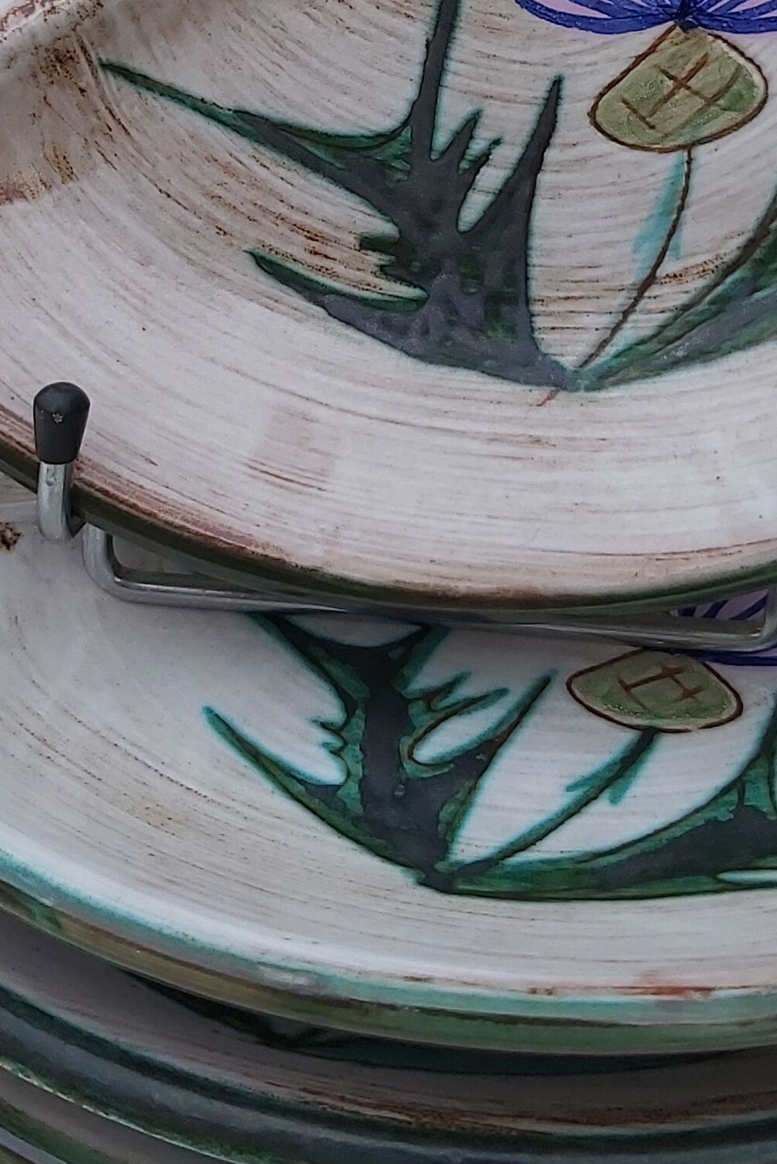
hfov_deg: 18.9
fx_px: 2330
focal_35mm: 72
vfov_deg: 26.8
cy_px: 55
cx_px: 457
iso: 64
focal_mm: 3.92
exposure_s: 1/534
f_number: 1.7
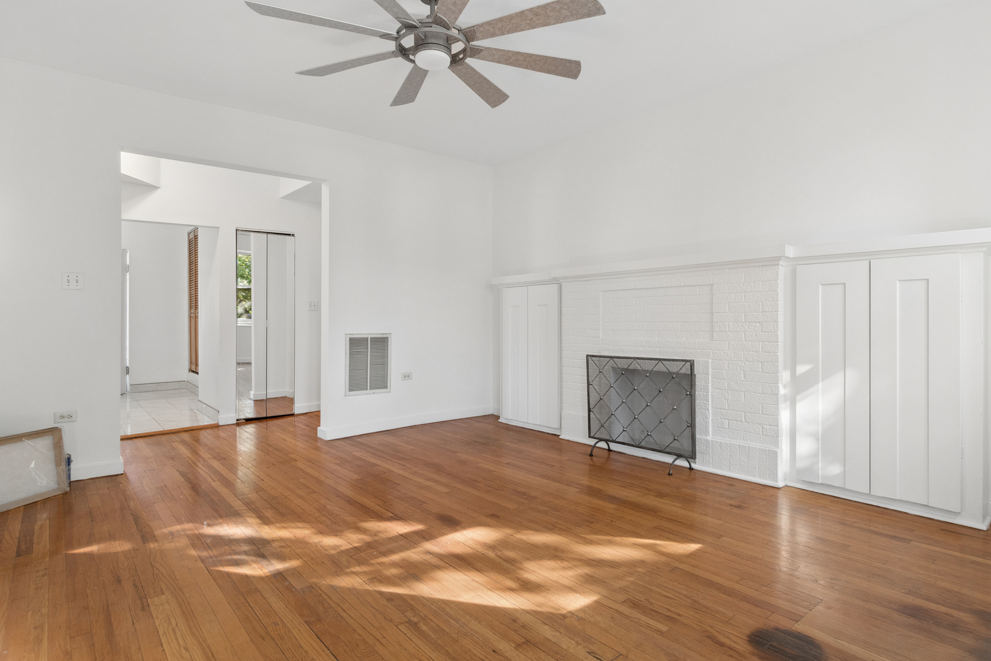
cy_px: 330
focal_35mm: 18
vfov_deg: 67.4
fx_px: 495
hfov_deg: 90.0
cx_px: 496
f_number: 8
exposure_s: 1/10
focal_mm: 12
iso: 200
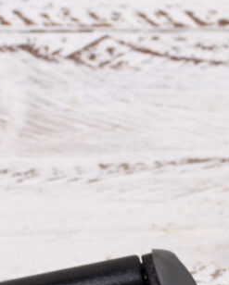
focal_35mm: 409
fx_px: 3459
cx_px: 742
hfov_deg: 3.7
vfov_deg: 4.6
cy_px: 782
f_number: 7.1
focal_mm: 35
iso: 100
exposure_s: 1/160
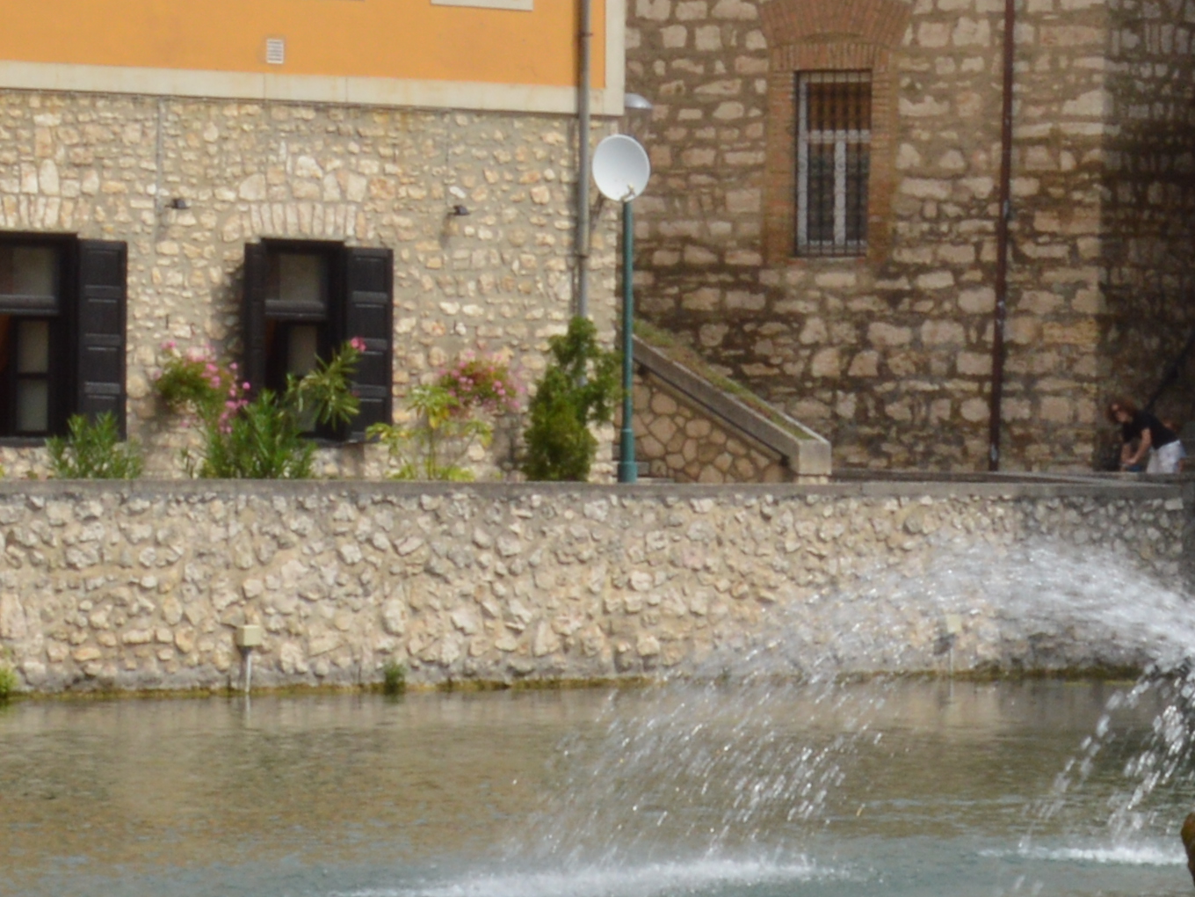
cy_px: -119
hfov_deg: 7.8
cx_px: 605
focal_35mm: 255
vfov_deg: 5.8
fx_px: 8803
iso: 200
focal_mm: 40
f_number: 22
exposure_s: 1/80
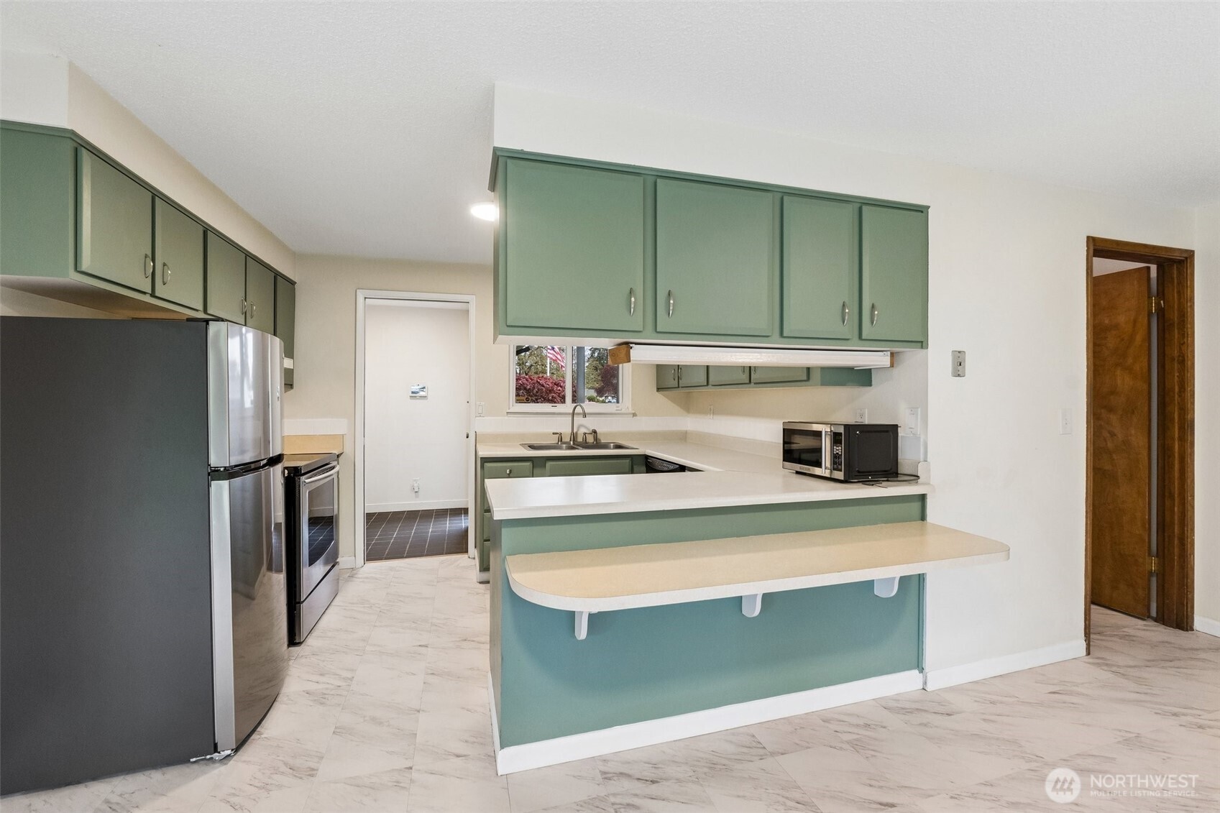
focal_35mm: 15
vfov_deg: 77.3
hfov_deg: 100.4
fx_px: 508
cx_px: 610
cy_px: 406
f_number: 9
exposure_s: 1/5
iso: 250
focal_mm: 10
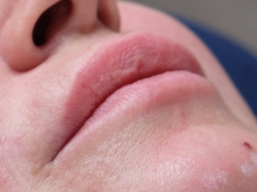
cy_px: 225
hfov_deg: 10.8
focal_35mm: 178
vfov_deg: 8.3
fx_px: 1321
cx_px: -89
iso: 200
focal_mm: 34.3
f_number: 5
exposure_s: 1/38
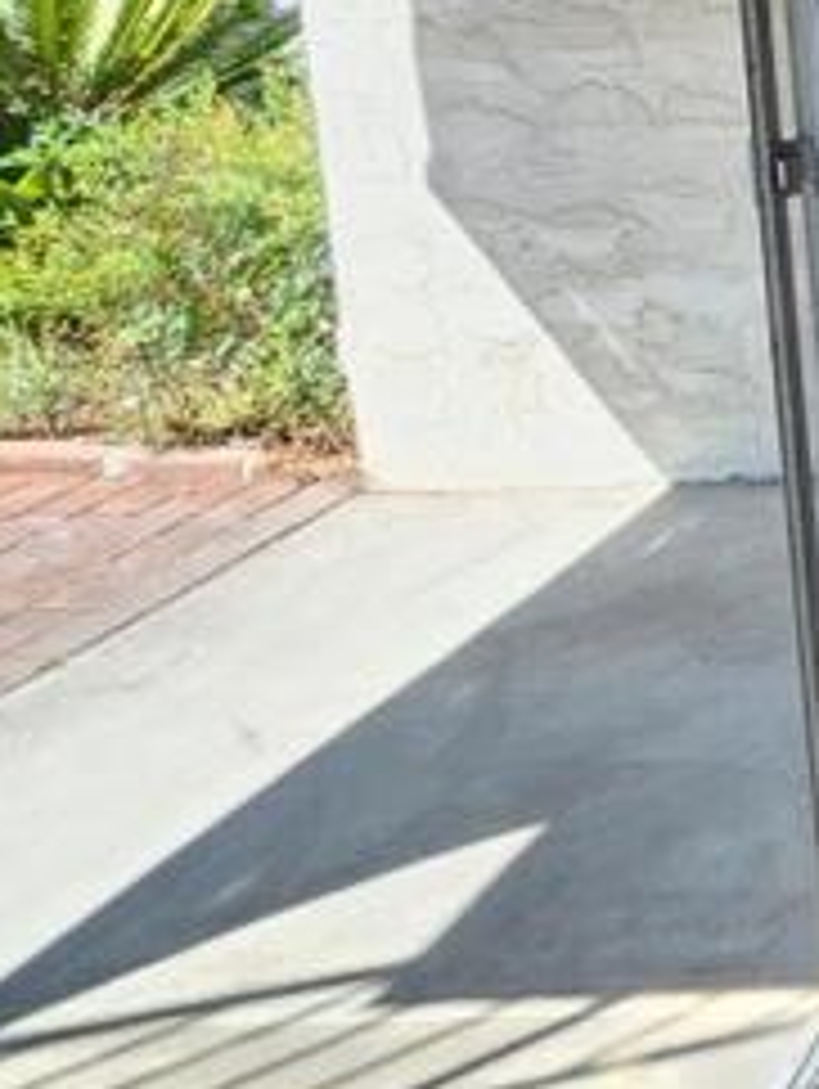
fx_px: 1732
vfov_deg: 33.7
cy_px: 198
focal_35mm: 55
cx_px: 1652
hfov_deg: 18.0
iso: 50
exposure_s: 1/154
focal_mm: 2.2
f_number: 2.2
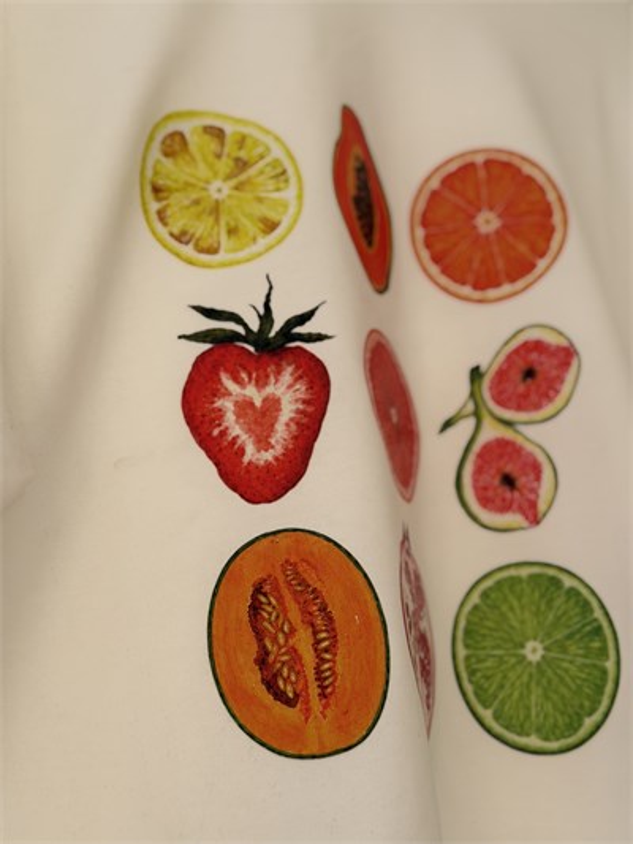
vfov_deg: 39.6
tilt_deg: +17.8
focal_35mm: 48
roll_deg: -0.3
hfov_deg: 30.3
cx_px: 316
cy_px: 422
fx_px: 1170
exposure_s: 1/359
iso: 64
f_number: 1.78
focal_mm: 6.76
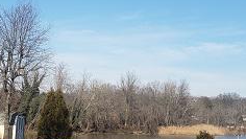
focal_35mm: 72
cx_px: 75
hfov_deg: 29.1
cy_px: 75
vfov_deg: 16.8
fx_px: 470
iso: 50
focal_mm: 4.3
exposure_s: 1/1391
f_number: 2.4
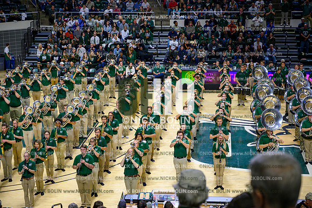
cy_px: 104
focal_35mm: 70
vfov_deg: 19.5
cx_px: 156
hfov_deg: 28.8
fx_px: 607
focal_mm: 70
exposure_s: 1/500
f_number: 4.5
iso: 3200
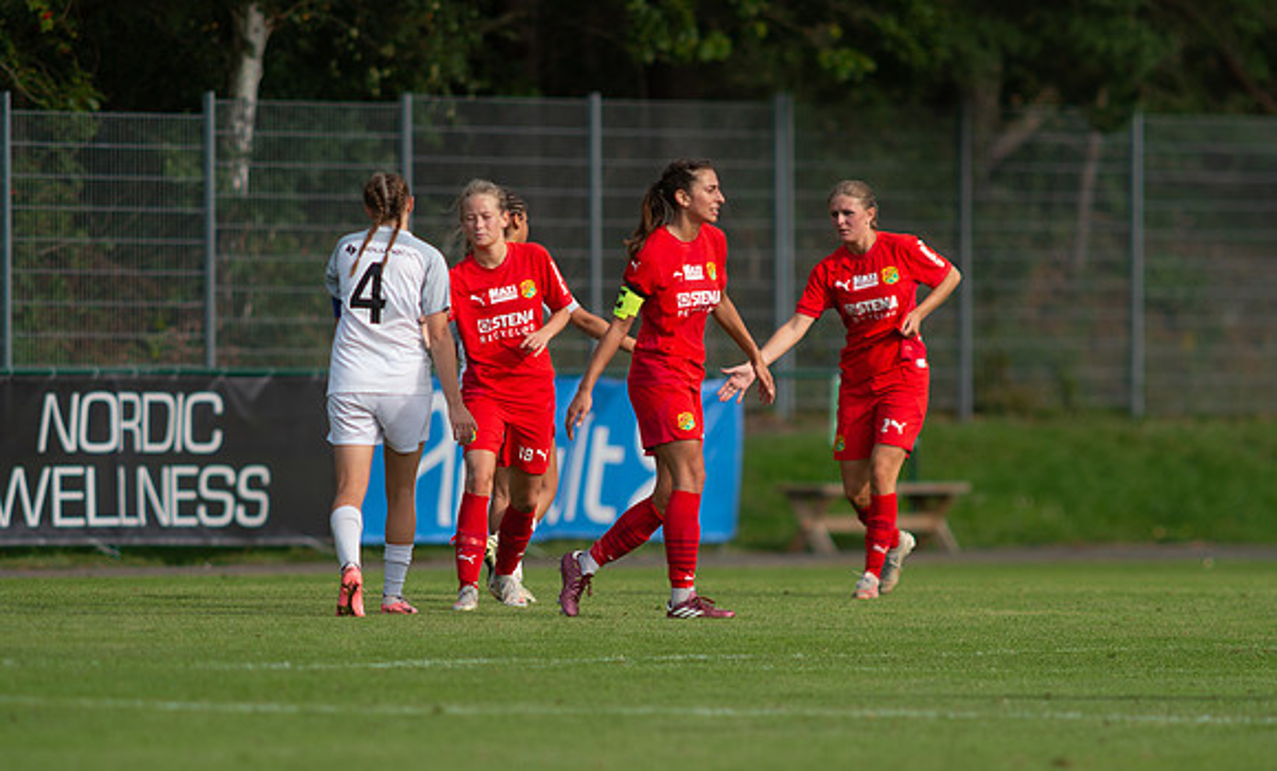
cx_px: 630
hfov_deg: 3.4
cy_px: 418
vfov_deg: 2.1
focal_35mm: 621
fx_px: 21397
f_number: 4
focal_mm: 420
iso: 280
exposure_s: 1/1250
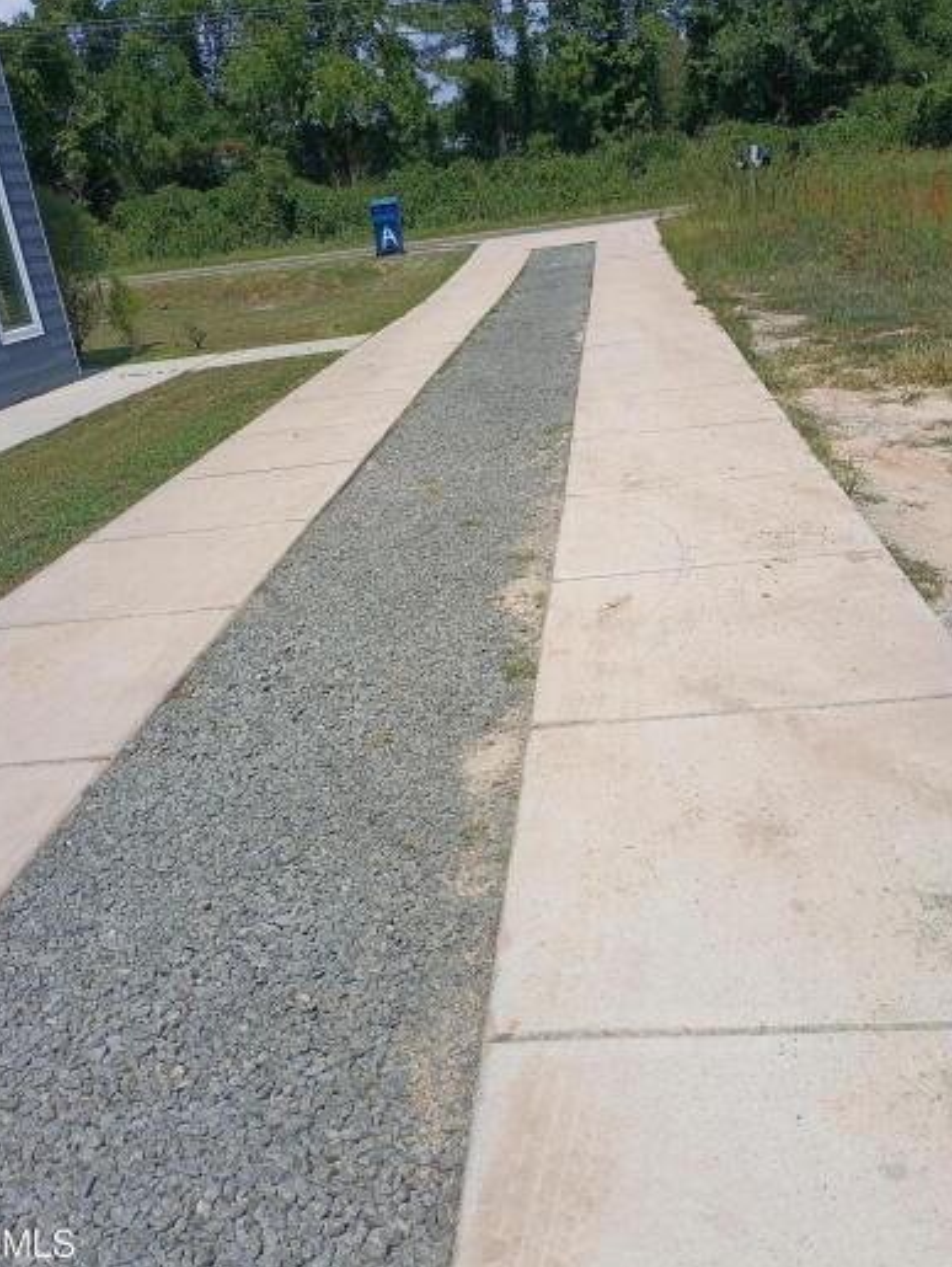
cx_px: 462
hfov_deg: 46.8
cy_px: 648
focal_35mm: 30
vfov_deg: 59.9
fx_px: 1099
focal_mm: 4.27
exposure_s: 1/1866
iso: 102
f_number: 1.8
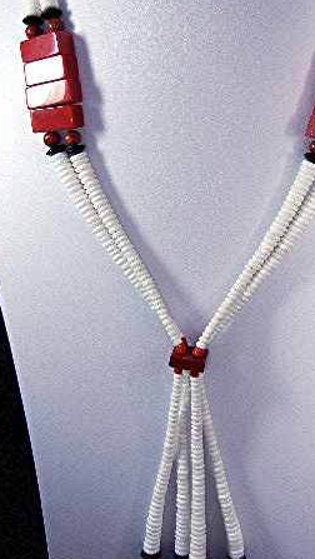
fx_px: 786
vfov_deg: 39.0
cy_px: 224
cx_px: 212
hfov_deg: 22.6
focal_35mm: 53
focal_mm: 6.2
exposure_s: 1/80.7
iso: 160
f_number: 3.6
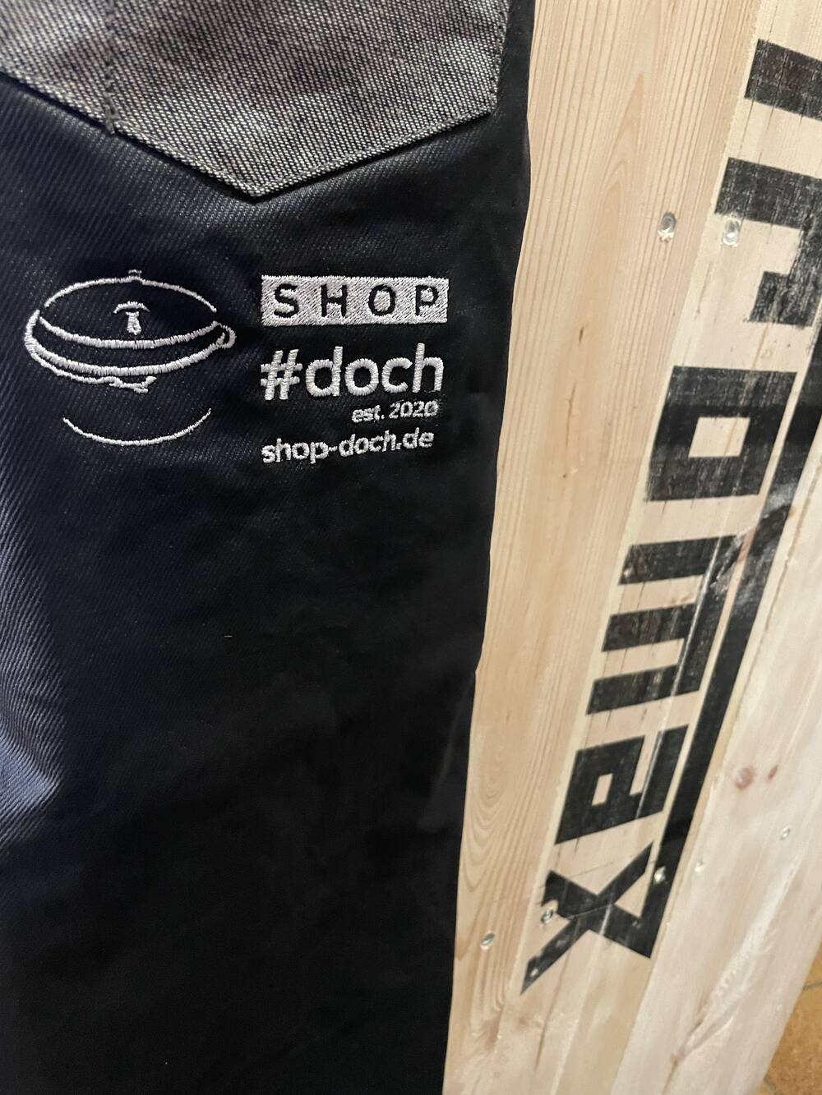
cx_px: 411
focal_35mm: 26
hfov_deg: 53.1
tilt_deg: -22.9
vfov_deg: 67.3
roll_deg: -8.7
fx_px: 823
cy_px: 548
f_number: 1.6
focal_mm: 4.2
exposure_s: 1/25
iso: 640
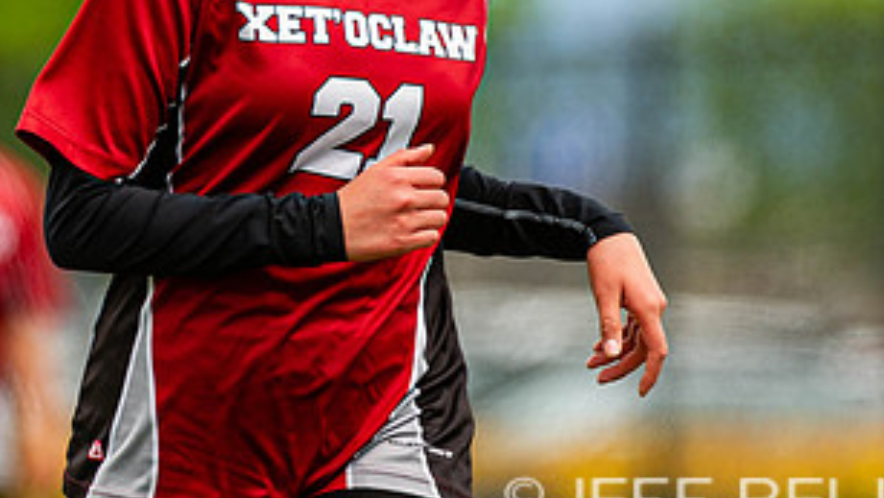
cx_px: 305
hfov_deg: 2.0
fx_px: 25537
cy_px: 23
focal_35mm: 1089
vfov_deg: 1.1
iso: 250
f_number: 4
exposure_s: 1/1000
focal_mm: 400
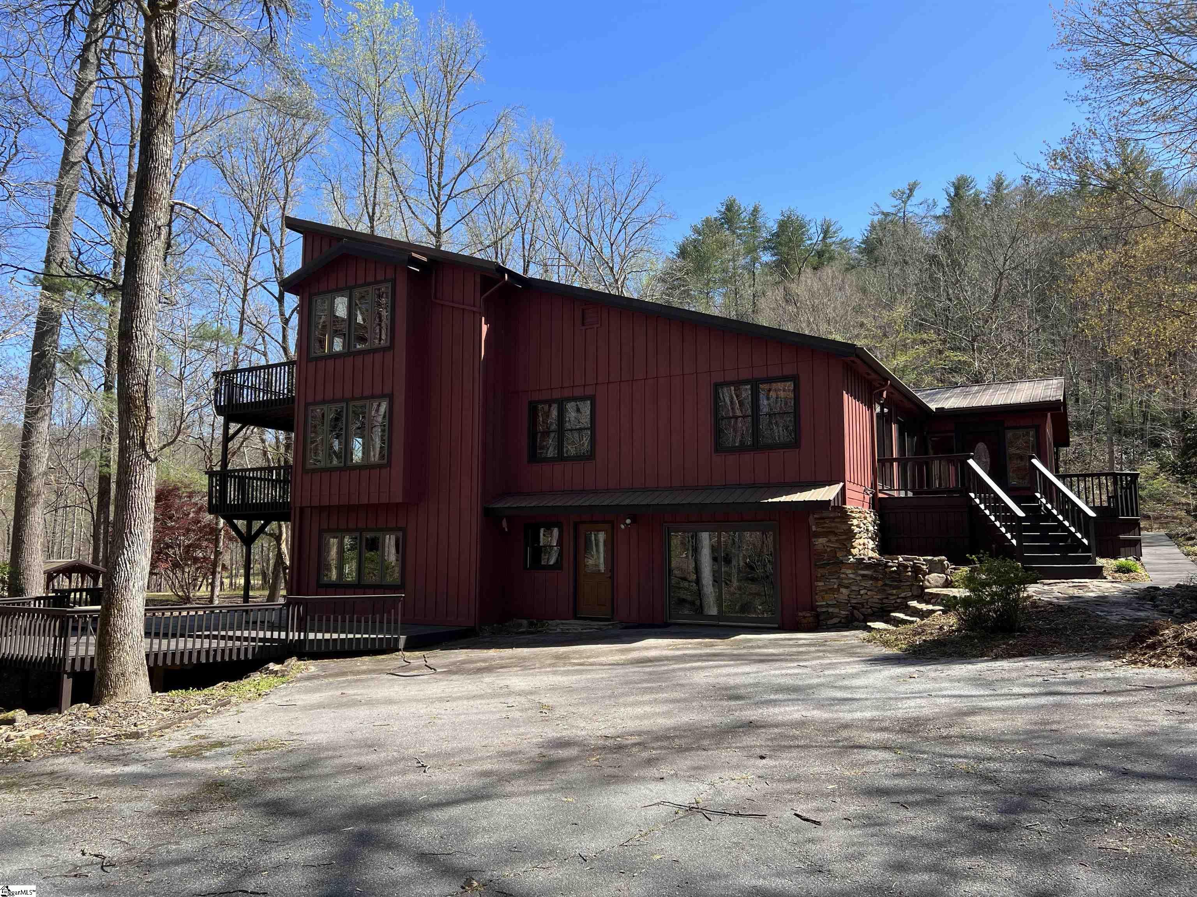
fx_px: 899
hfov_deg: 67.3
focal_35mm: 26
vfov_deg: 53.1
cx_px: 598
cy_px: 448
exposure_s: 1/1412
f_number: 1.5
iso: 50
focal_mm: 5.7
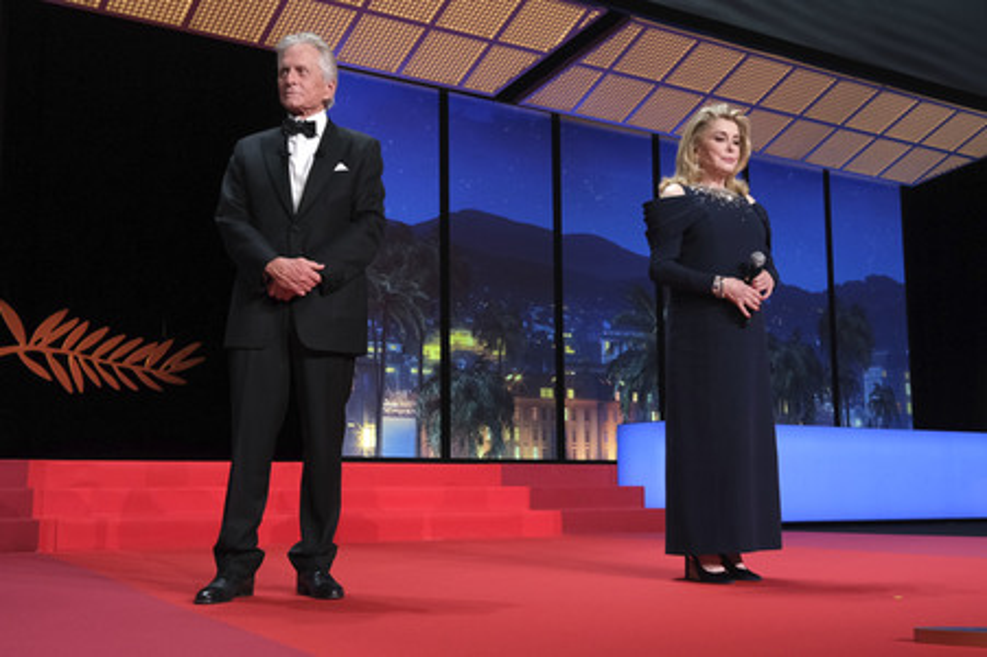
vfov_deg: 39.9
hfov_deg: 57.3
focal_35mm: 33
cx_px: 494
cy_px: 328
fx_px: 904
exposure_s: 1/125
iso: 1600
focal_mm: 22.3
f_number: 4
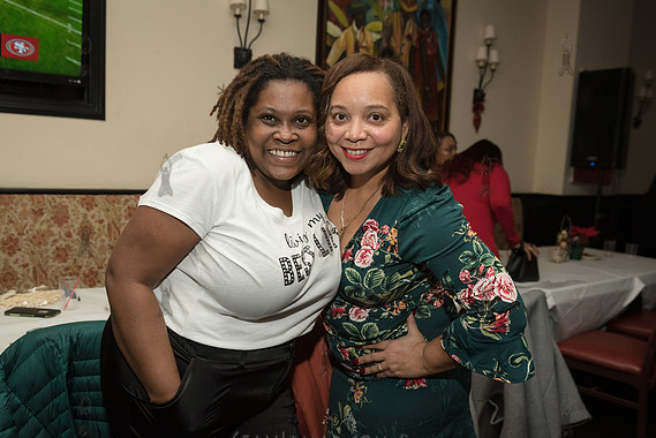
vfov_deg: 38.9
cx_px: 300
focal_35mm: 34
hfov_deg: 55.7
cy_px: 235
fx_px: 620
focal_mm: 31
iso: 2000
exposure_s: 1/250
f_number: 4.5
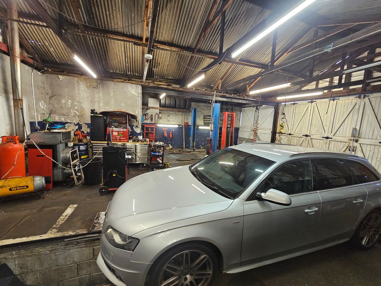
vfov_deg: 89.9
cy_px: 143
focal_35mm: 13
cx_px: 190
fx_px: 143
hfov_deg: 106.2
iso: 400
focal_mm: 2.2
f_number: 2.2
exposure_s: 1/33
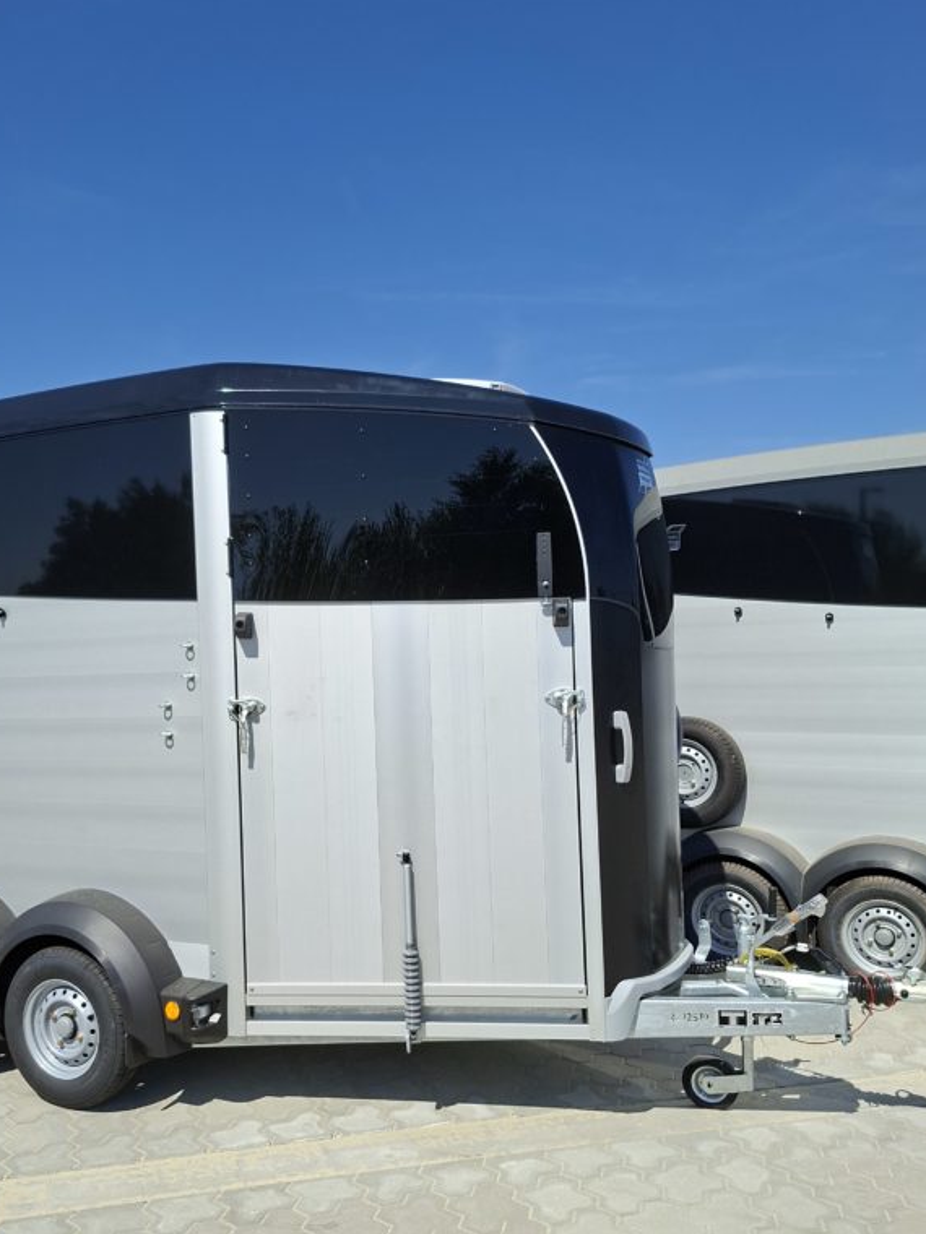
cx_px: 343
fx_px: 1106
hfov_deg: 45.0
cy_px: 664
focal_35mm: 31
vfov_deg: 58.3
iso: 50
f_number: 1.8
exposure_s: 1/2110
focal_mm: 5.54
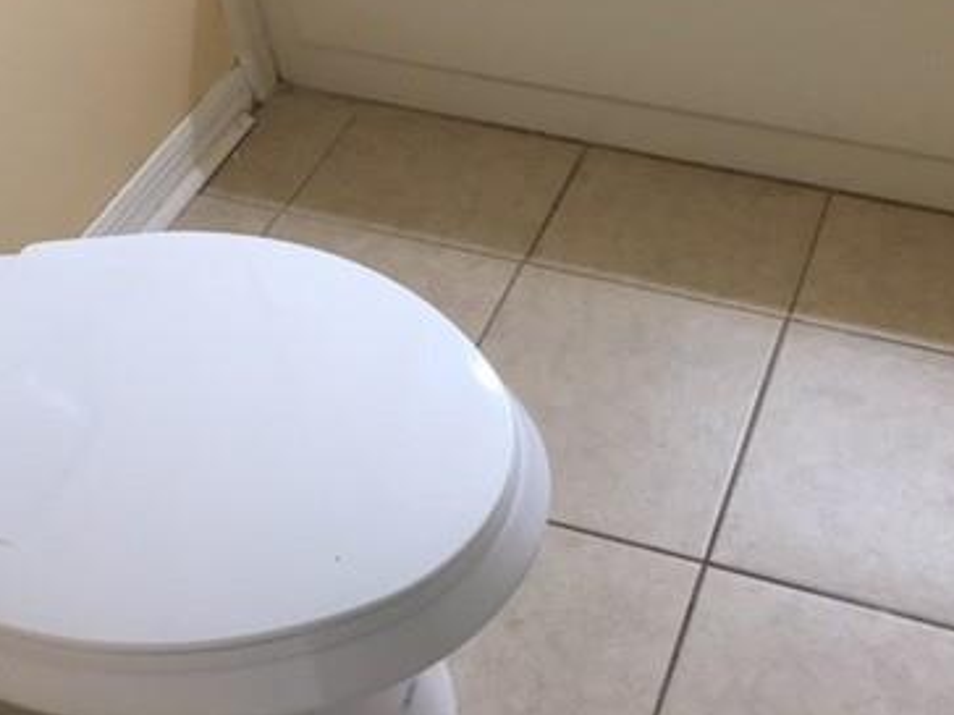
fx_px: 1406
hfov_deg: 36.8
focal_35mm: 51
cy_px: 92
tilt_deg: -40.1
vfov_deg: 27.7
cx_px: 692
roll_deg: +1.1
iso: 100
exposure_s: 1/30
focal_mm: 4.15
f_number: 2.2
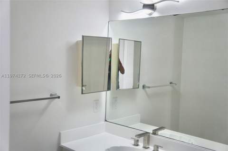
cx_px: 114
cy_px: 76
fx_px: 256
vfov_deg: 32.9
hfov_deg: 48.0
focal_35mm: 40
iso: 500
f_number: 4
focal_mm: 27
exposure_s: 1/100
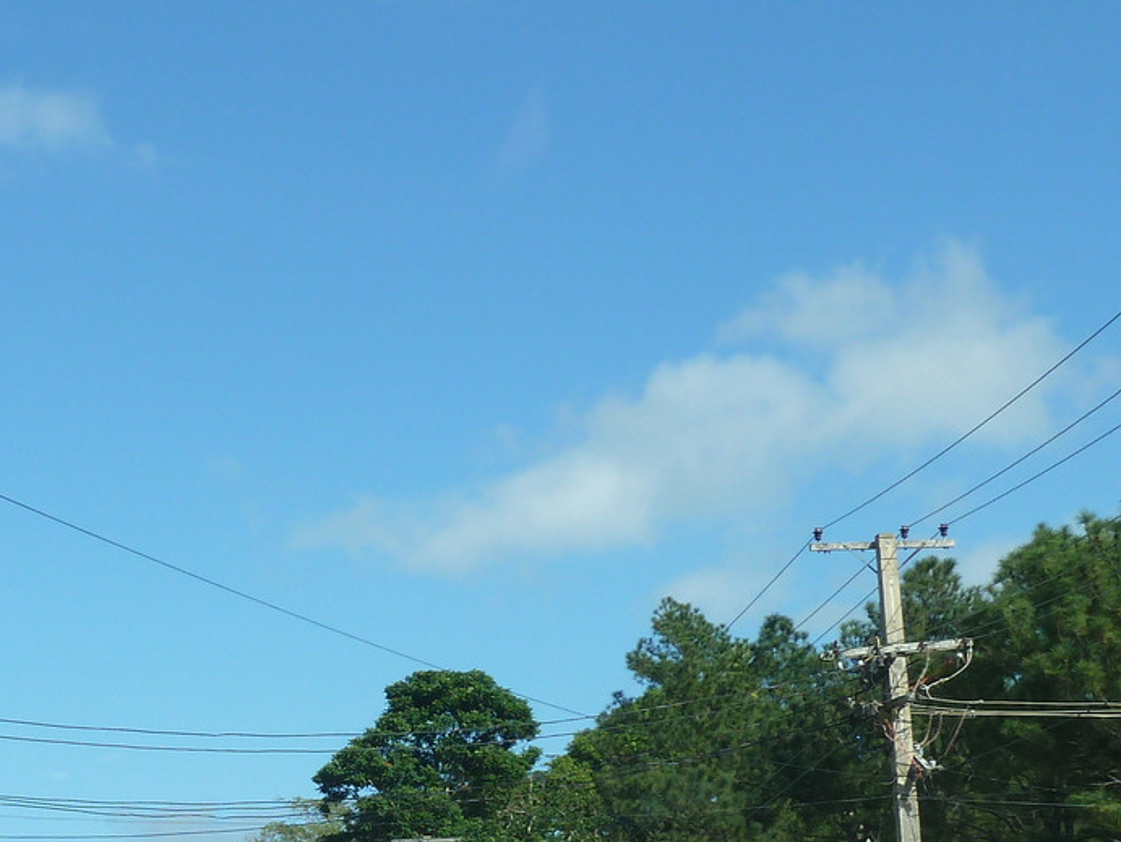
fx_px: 2624
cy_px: 813
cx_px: 146
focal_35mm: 81
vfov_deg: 17.8
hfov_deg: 23.6
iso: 80
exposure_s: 1/400
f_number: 4
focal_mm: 5.7
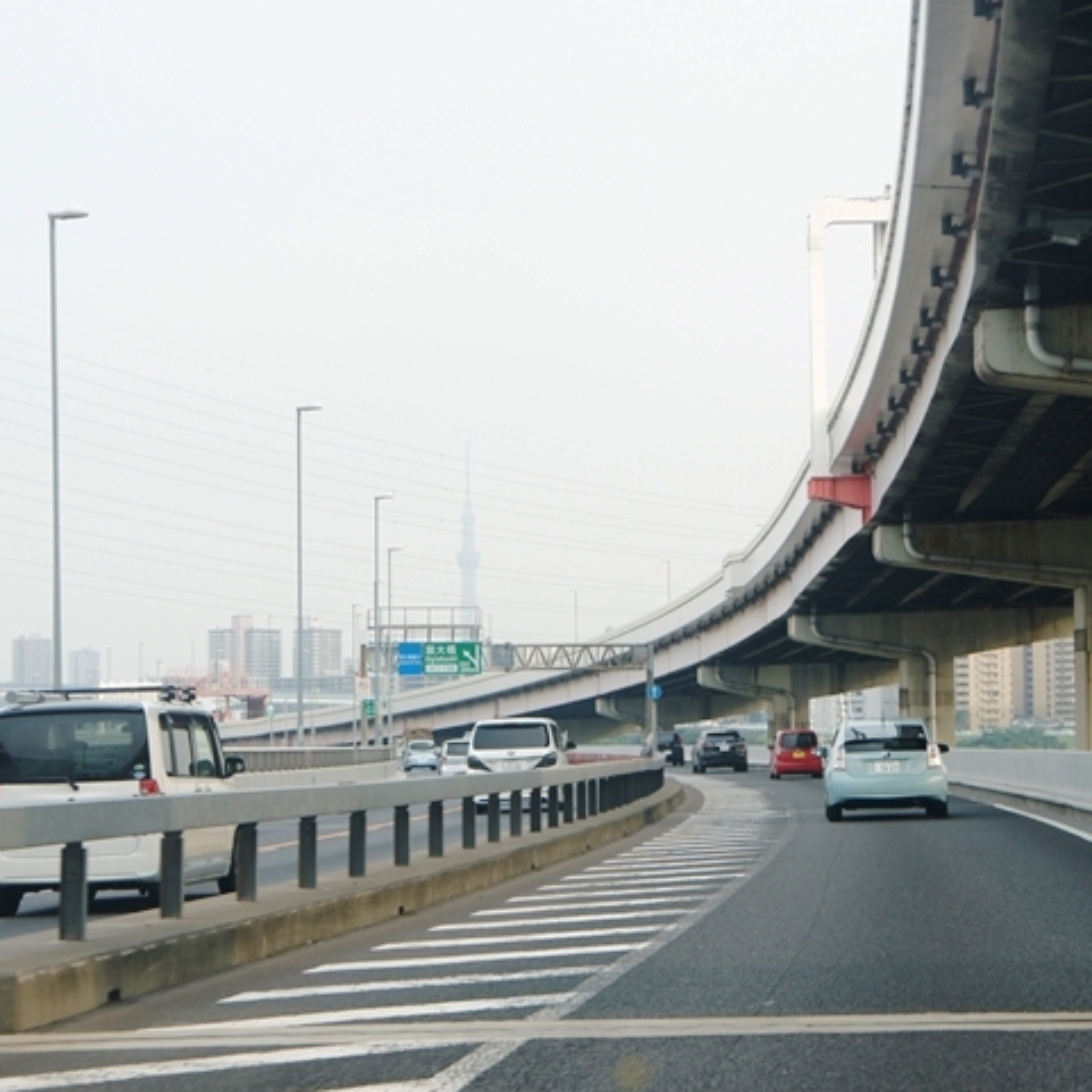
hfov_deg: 19.5
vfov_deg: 19.5
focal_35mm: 89
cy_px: 596
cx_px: 515
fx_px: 3176
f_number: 5.6
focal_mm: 42
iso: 200
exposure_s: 1/250
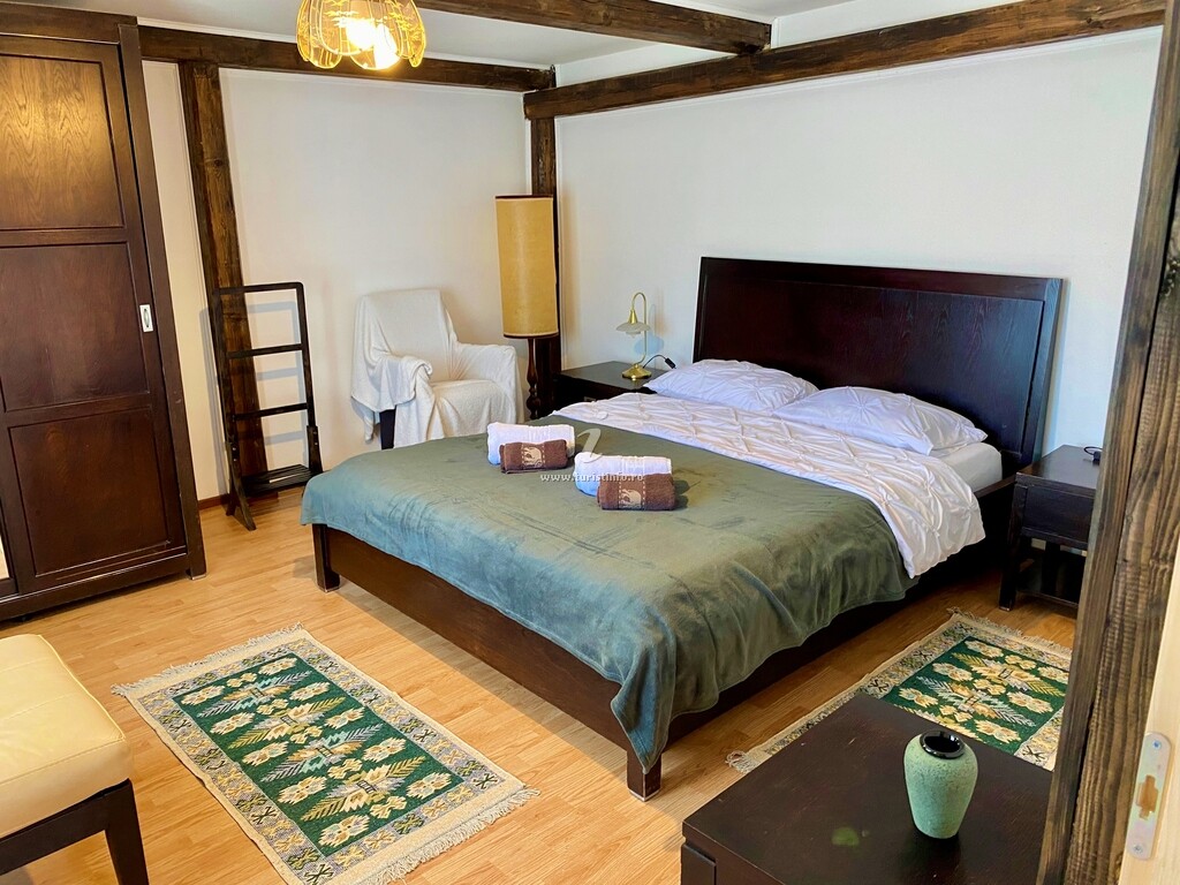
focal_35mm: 26
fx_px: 886
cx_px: 590
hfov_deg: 67.3
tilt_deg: -15.8
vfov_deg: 53.1
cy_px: 442
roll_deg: +0.8
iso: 125
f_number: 1.8
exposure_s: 1/50
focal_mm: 4.25
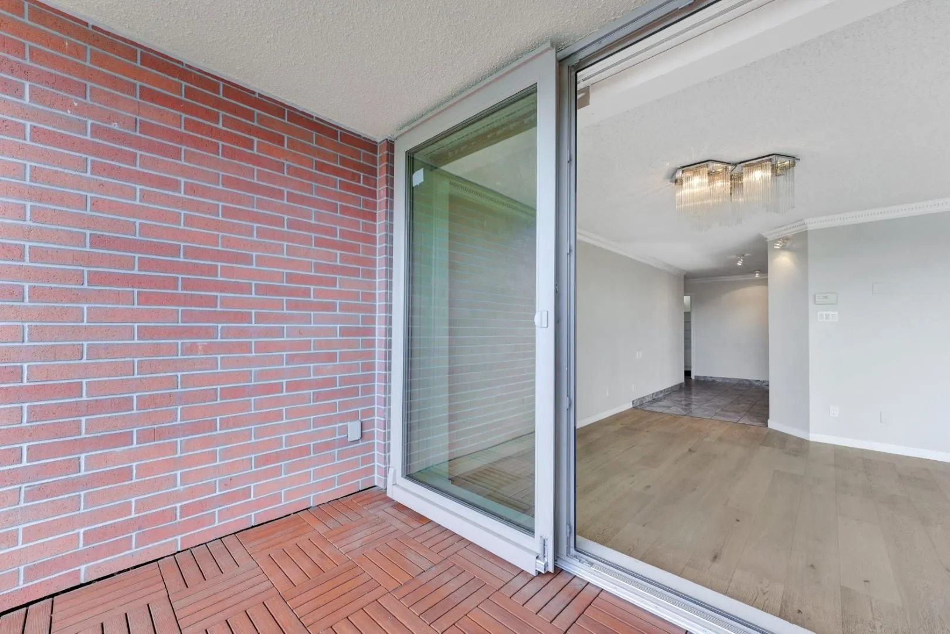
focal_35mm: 14
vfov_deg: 81.2
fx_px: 369
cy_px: 317
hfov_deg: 104.3
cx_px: 475
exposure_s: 1/60
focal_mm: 14
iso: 400
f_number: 8
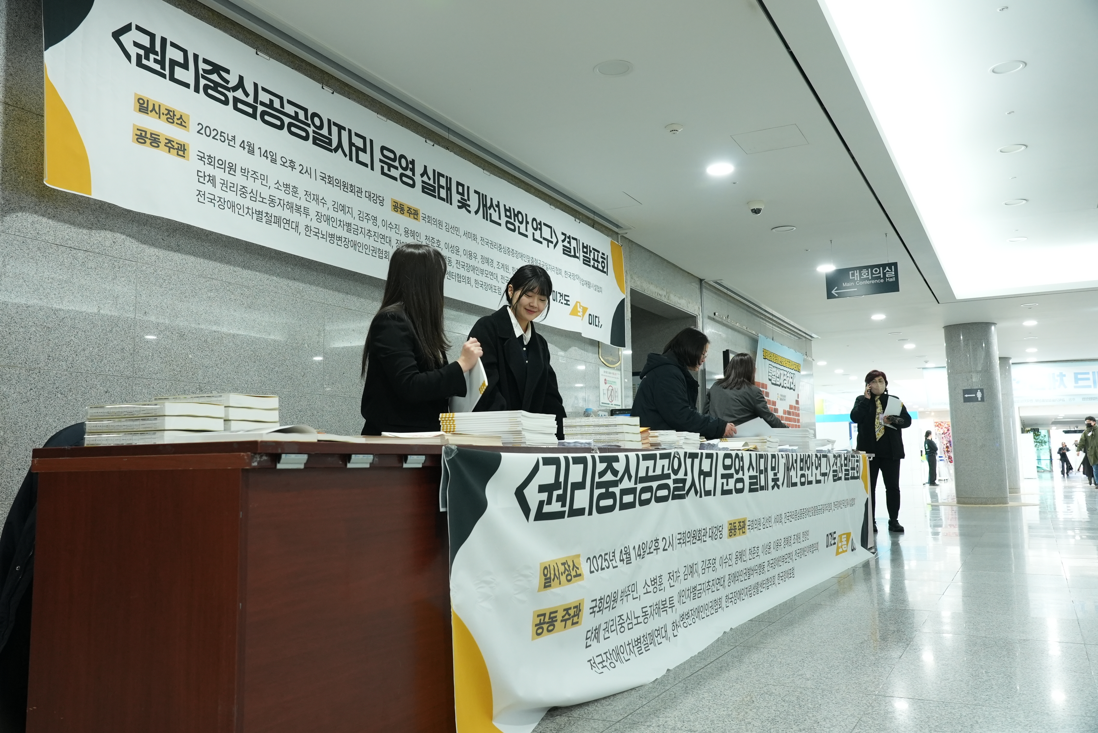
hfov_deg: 61.9
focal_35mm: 30
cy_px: 366
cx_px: 549
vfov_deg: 43.7
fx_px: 915
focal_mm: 30
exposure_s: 1/100
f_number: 5.6
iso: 3200
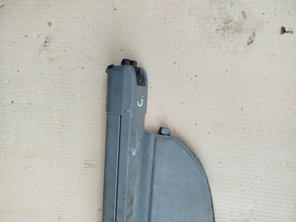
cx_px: 148
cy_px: 111
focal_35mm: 24
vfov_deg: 56.8
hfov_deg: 71.6
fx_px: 205
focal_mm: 5.31
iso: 125
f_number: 1.7
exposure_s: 1/50
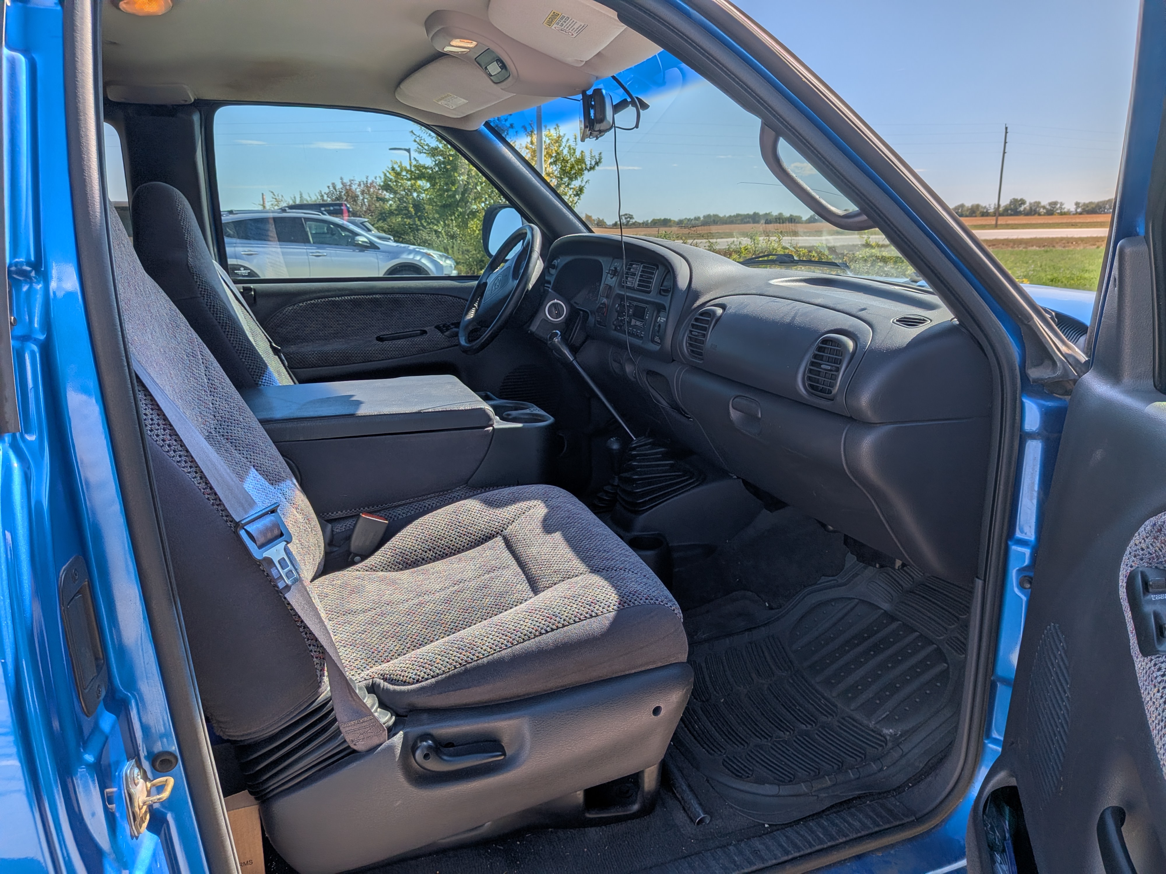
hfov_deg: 71.6
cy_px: 437
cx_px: 583
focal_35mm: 24
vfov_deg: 56.8
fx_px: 808
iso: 27
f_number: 1.7
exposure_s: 1/11765
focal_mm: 4.53
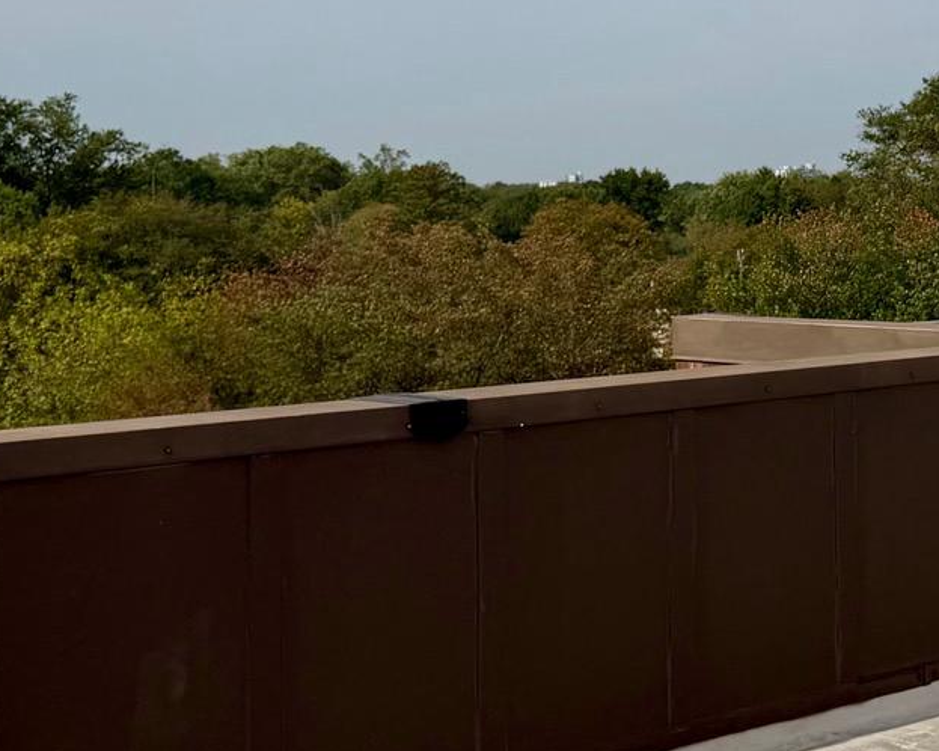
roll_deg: +0.1
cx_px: 823
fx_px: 2139
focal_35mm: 77
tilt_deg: -1.3
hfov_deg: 24.1
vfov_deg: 19.8
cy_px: 250
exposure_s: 1/10309
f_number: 1.78
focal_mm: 6.76
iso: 80
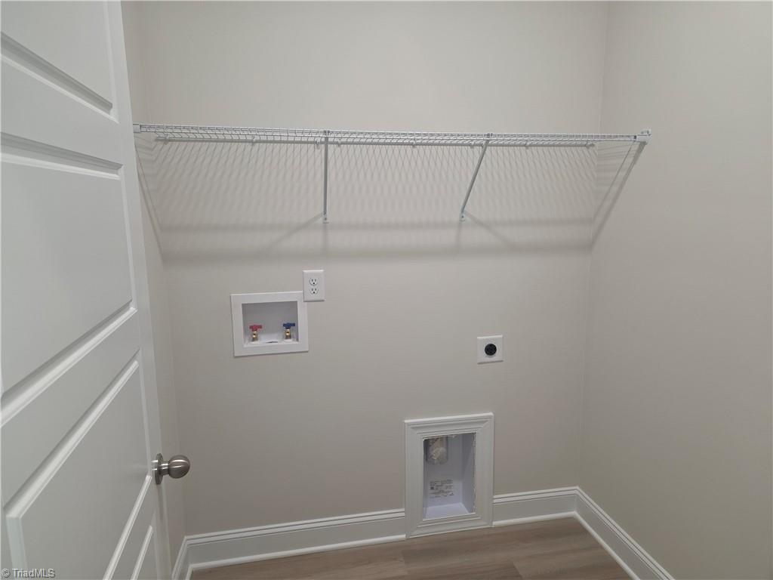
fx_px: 514
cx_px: 386
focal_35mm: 23
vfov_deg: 58.9
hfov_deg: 73.9
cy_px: 290
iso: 80
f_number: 1.7
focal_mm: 6.3
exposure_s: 1/60
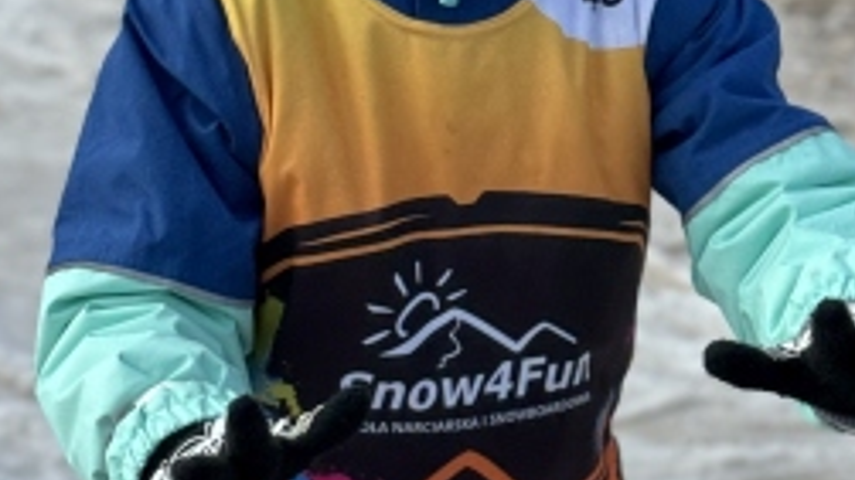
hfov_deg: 17.1
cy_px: 116
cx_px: 334
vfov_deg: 9.7
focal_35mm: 125
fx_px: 2833
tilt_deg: -8.2
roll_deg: -1.5
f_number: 1.78
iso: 64
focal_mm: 6.86
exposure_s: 1/1458
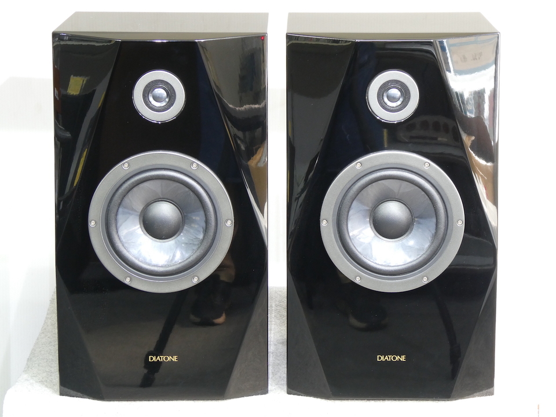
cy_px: 208
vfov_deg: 14.0
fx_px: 1703
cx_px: 278
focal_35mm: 106
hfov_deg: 18.5
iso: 200
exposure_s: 1/1.3
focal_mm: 19
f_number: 5.1
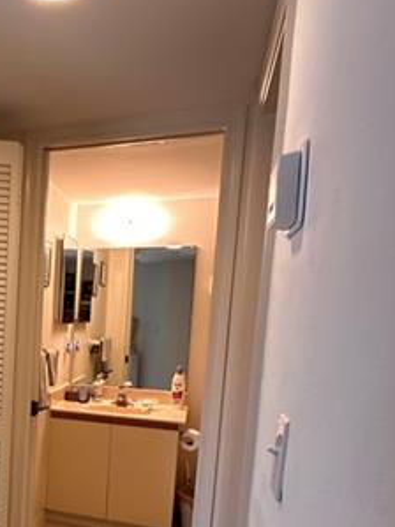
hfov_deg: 33.9
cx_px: -49
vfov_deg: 50.0
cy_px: 372
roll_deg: -3.3
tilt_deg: -6.4
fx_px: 548
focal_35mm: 36
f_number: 2.2
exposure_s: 1/60
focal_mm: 2.22
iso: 250
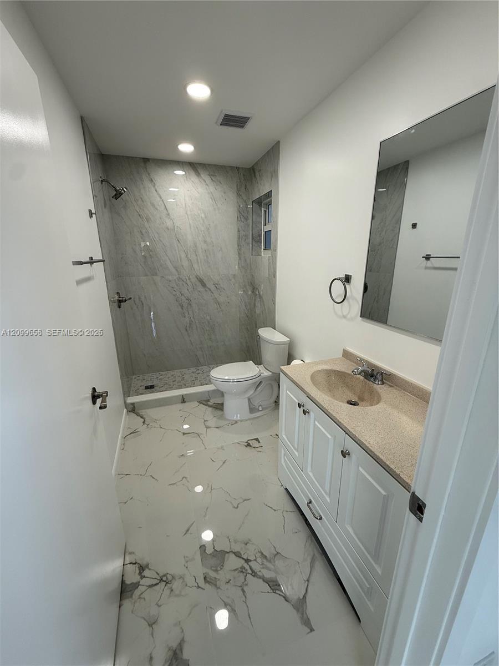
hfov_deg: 85.7
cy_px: 333
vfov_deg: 102.1
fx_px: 269
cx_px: 250
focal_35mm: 14
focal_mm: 2.22
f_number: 2.2
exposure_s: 1/120
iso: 80
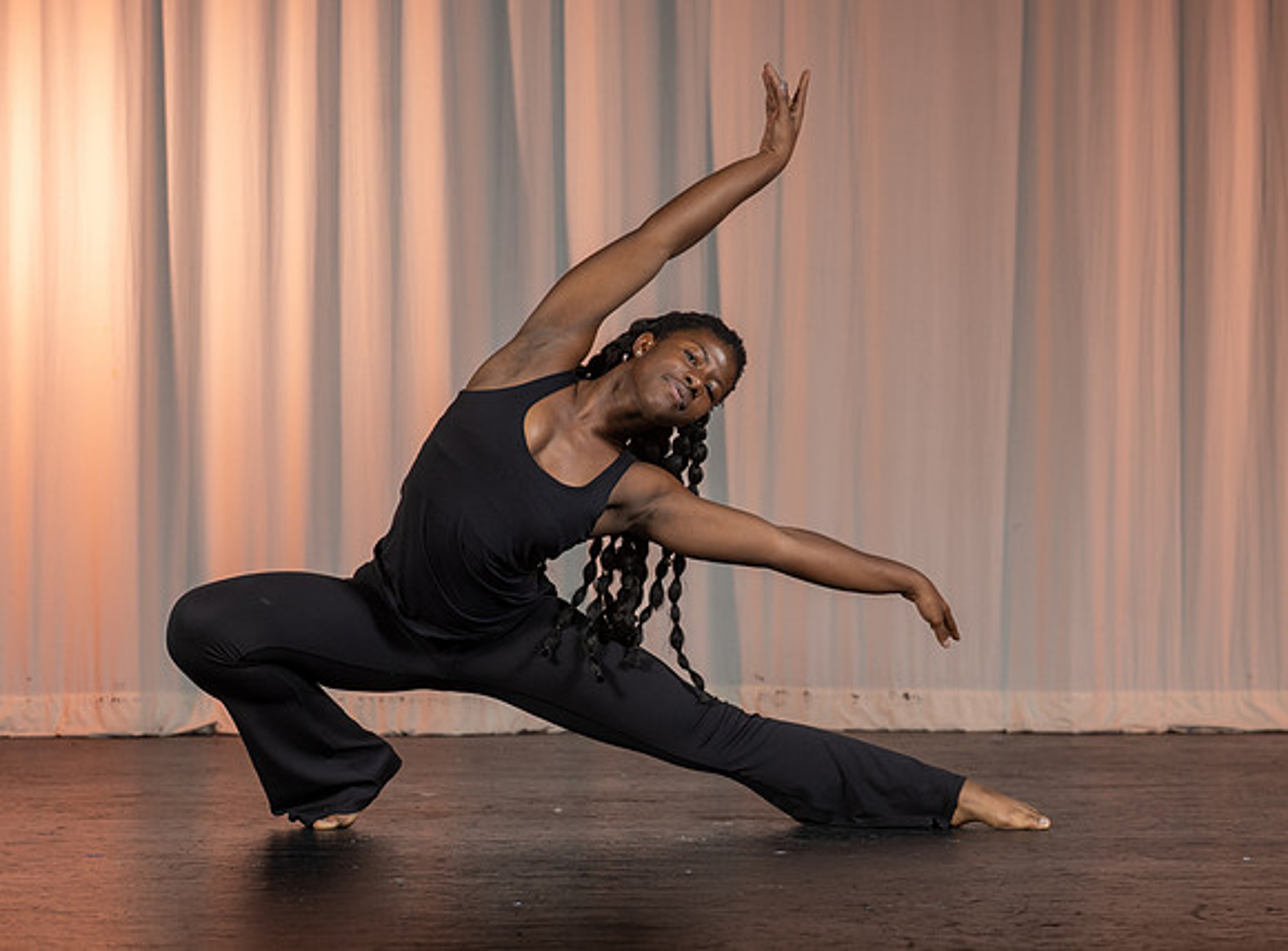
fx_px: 3647
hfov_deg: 20.0
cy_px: 519
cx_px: 710
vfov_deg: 14.8
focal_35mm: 99
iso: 125
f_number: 5
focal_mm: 70
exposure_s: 1/160
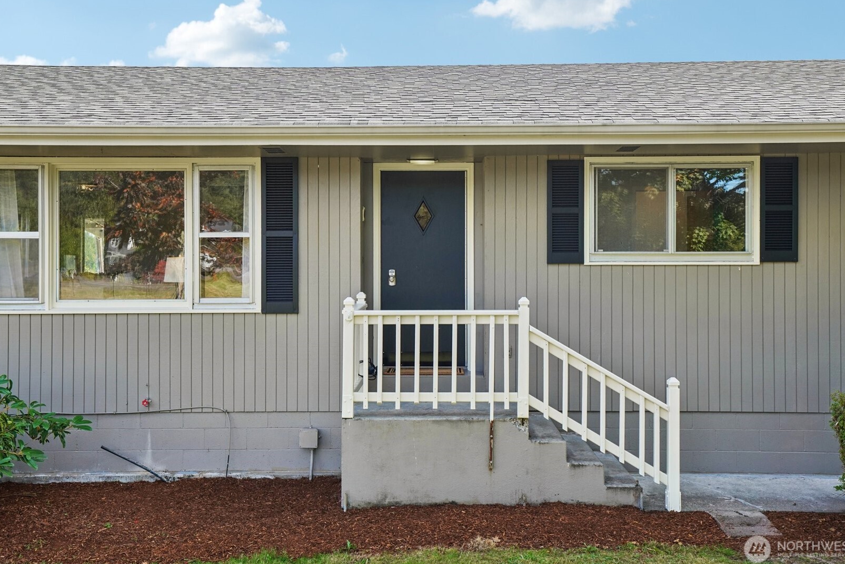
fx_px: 868
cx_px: 426
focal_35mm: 37
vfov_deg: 35.9
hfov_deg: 51.9
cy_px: 271
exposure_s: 1/200
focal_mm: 35
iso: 400
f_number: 8
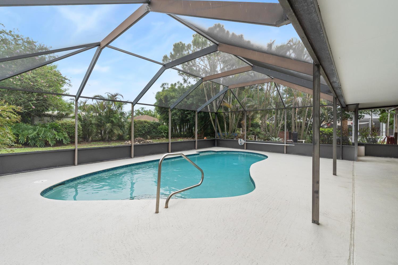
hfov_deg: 100.4
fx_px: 166
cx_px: 191
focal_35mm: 15
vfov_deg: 77.3
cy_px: 129
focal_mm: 14
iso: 250
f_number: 9
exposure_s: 1/200
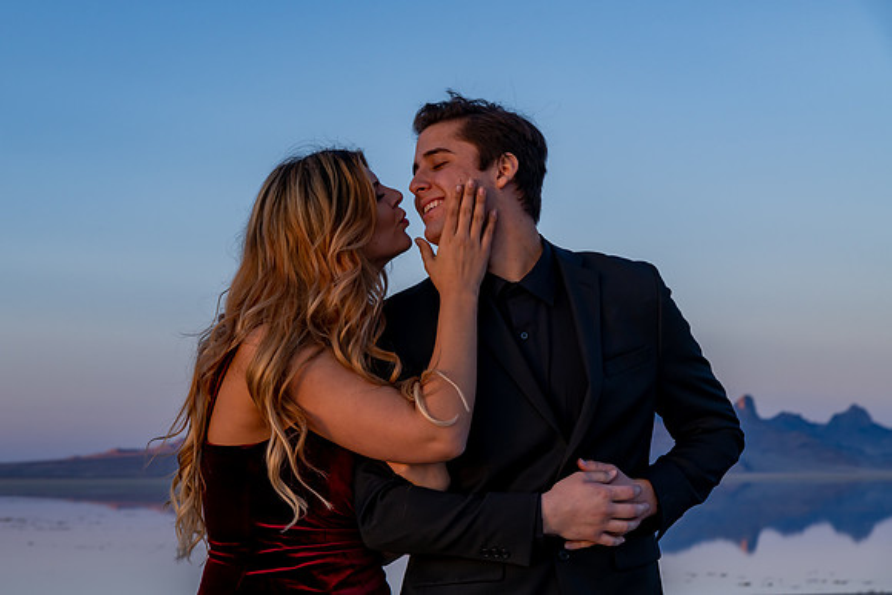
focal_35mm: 91
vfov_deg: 15.0
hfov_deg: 22.3
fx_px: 2258
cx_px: 354
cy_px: 297
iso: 200
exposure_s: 1/125
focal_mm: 75
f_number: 8
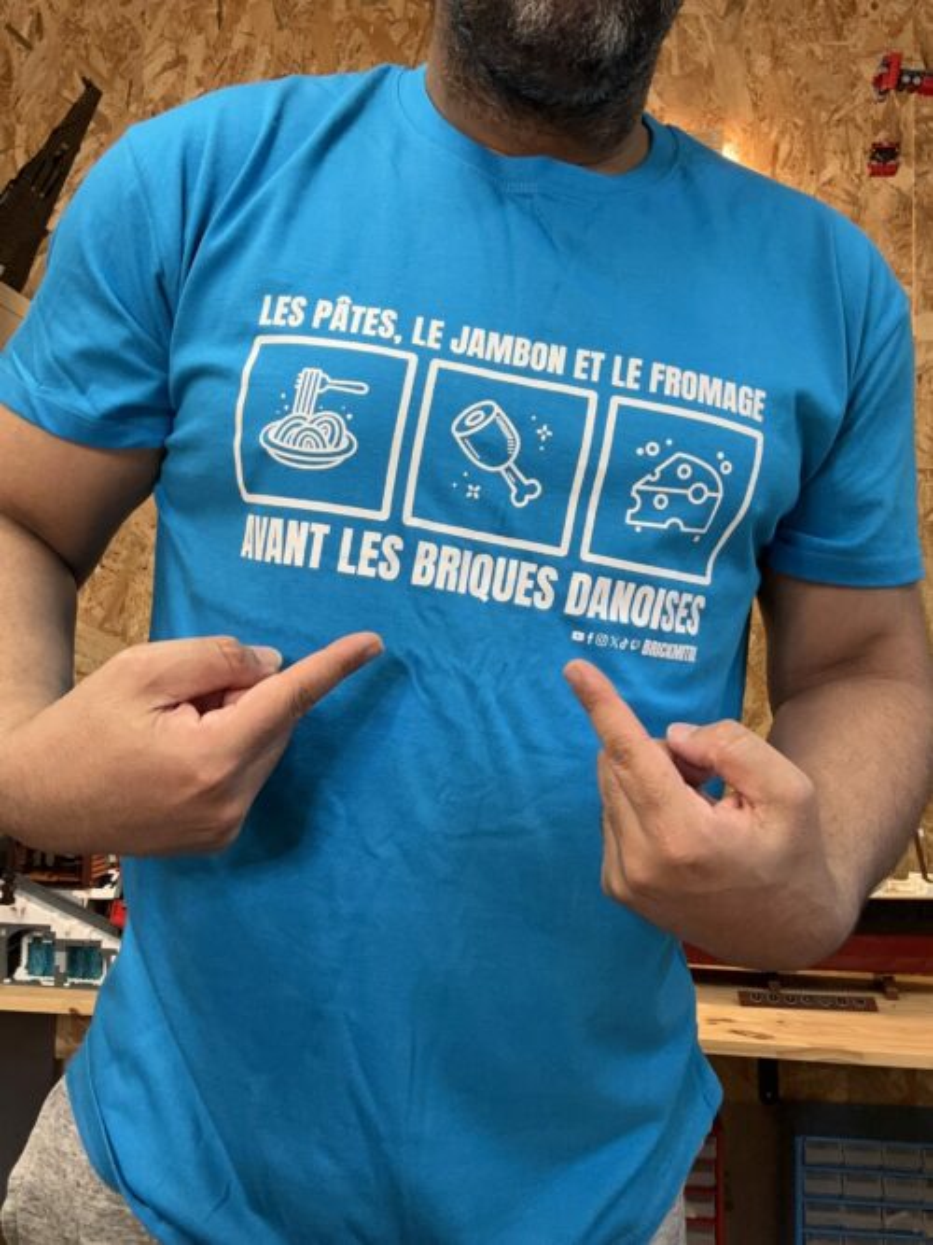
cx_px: 466
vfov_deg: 60.0
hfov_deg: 46.8
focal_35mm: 30
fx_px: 1078
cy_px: 622
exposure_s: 1/50
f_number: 1.9
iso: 80
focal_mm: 2.69
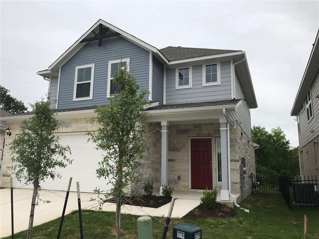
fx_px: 258
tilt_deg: +10.7
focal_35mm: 28
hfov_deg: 63.4
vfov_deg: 49.7
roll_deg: -0.4
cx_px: 160
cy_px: 120
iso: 20
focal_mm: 3.99
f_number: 1.8
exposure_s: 1/1408
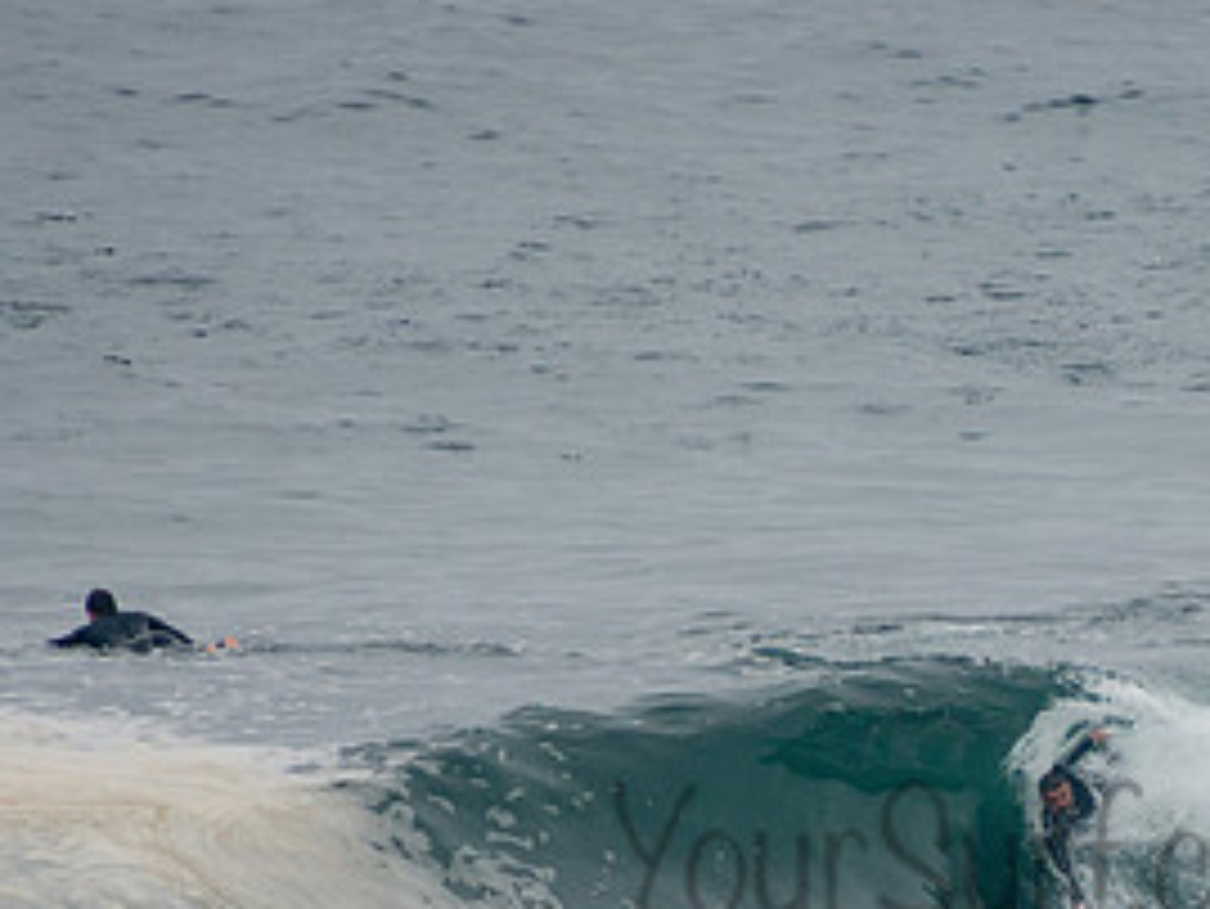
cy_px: 812
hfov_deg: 1.6
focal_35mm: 1245
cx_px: 1075
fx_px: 43538
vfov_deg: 1.2
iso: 320
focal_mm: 400
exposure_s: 1/1250
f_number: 5.6
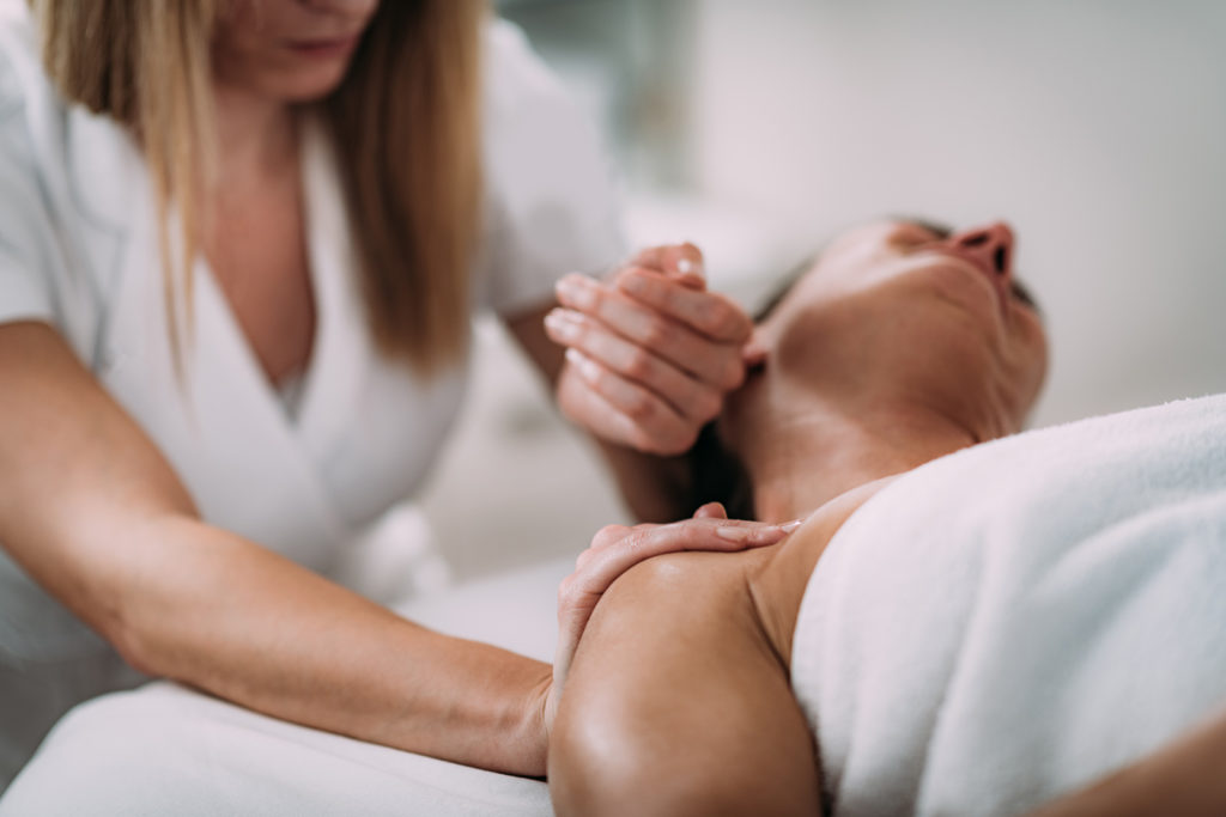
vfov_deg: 16.1
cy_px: 408
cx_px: 613
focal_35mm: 85
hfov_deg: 23.9
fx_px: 2895
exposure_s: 1/200
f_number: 2
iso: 100
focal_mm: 85
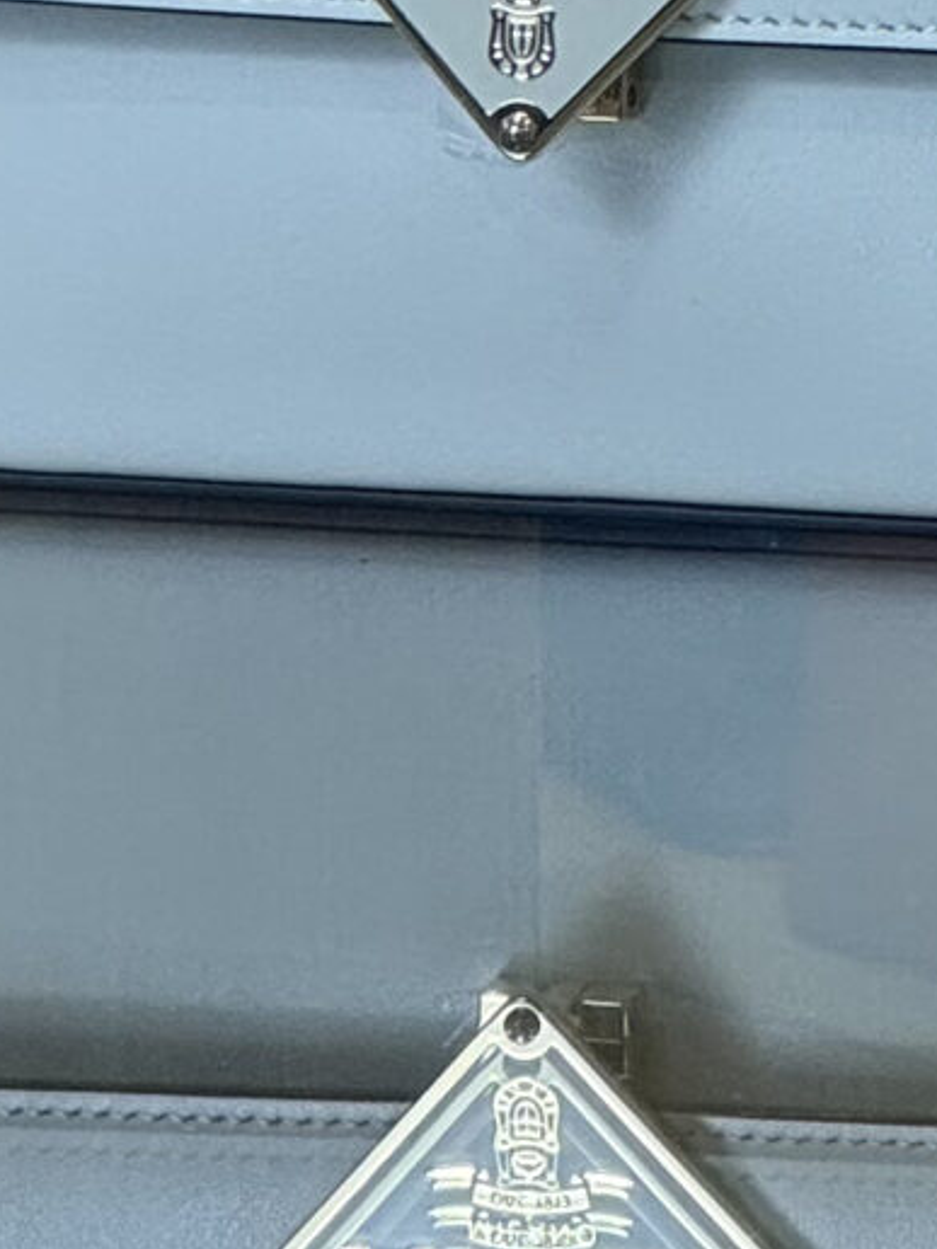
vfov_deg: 5.1
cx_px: 663
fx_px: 13787
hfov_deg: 3.9
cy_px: -852
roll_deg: -0.2
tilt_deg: -2.5
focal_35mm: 382
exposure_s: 1/100
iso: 100
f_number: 2.8
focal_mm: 9
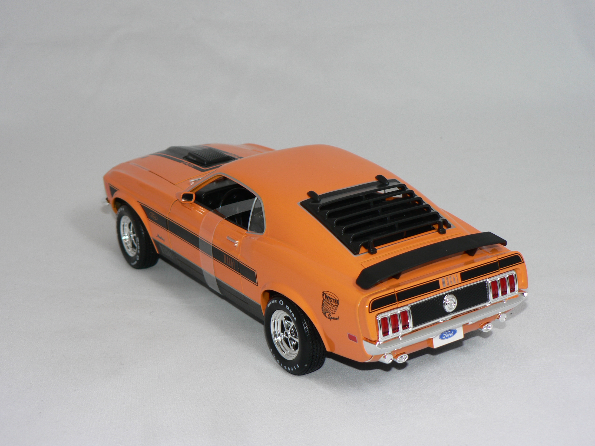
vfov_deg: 22.9
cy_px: 223
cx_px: 298
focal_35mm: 64
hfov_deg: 30.3
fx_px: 1100
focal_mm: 10.7
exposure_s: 1/60
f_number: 3.2
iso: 80
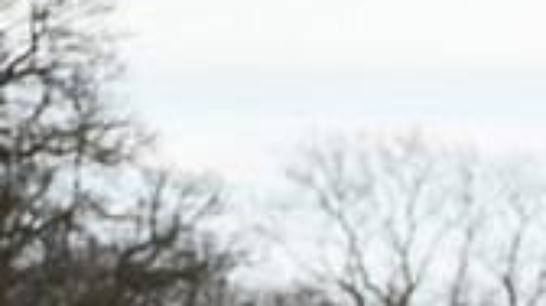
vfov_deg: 1.7
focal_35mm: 725
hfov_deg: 3.0
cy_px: 583
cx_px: 682
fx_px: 10483
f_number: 4.5
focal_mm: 200
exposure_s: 1/1000
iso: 1600
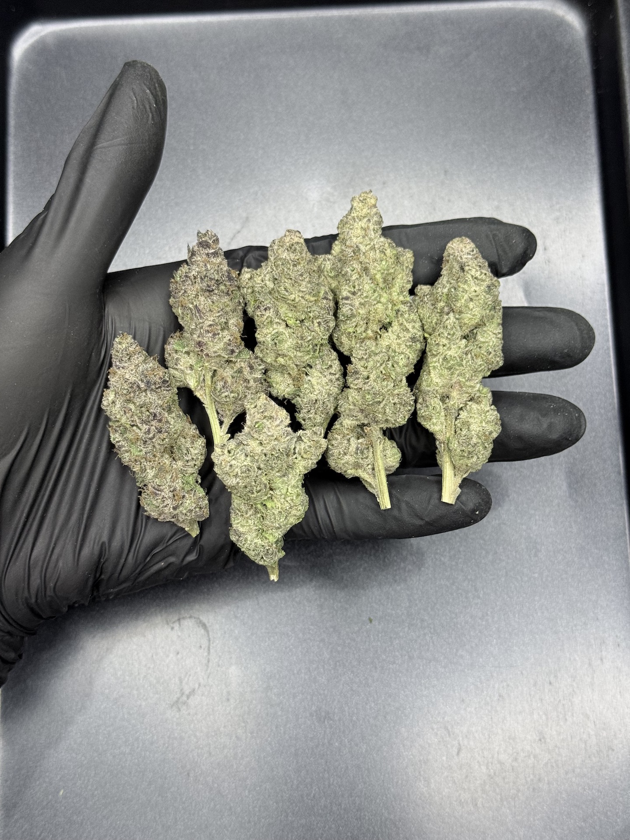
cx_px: 315
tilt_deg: -78.5
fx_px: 1165
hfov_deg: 30.3
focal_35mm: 48
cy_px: 420
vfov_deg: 39.7
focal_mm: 6.76
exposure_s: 1/50
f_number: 1.78
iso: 100
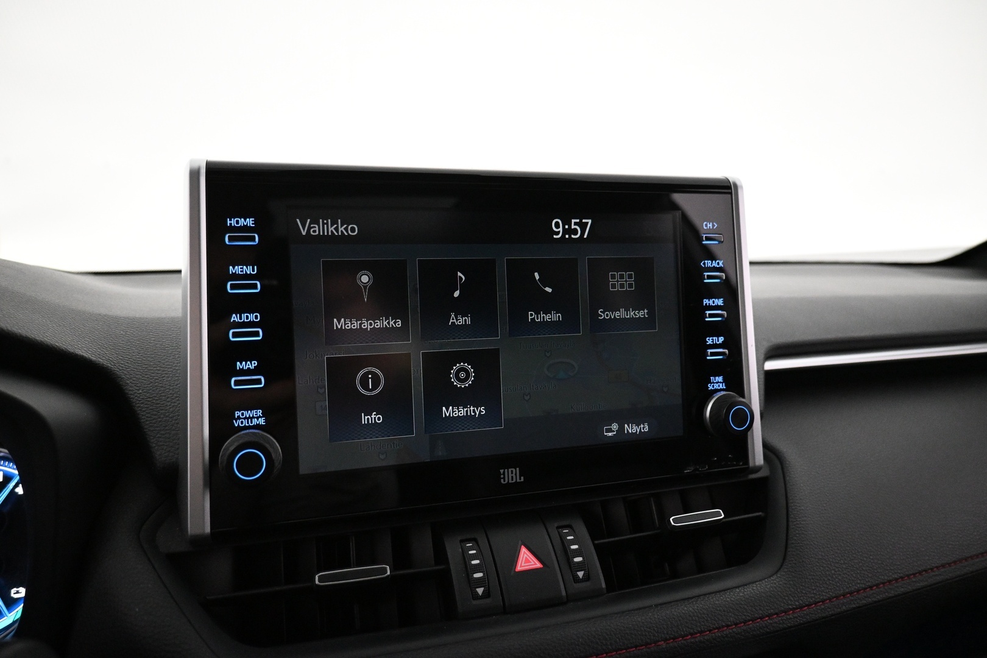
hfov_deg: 73.7
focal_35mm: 24
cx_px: 494
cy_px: 329
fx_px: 658
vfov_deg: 53.1
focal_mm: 16
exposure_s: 1/100
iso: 4000
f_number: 3.5
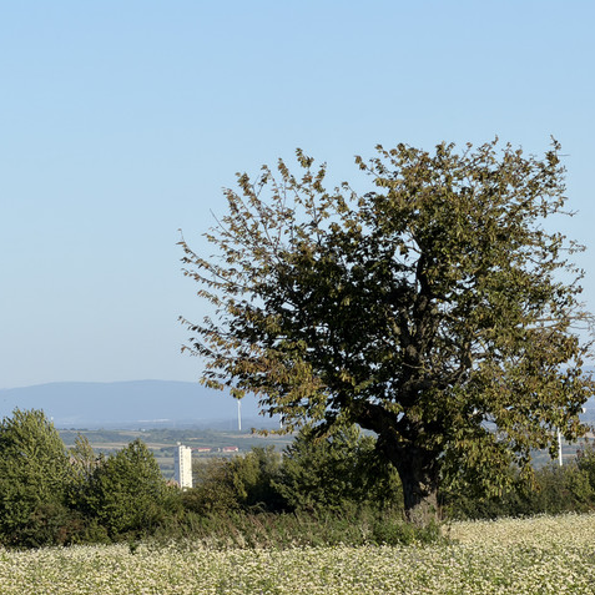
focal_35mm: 237
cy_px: 298
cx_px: 373
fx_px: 4609
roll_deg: +2.7
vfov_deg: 7.4
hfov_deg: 7.4
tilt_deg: +0.6
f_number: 2.8
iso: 25
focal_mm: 16.89
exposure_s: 1/631
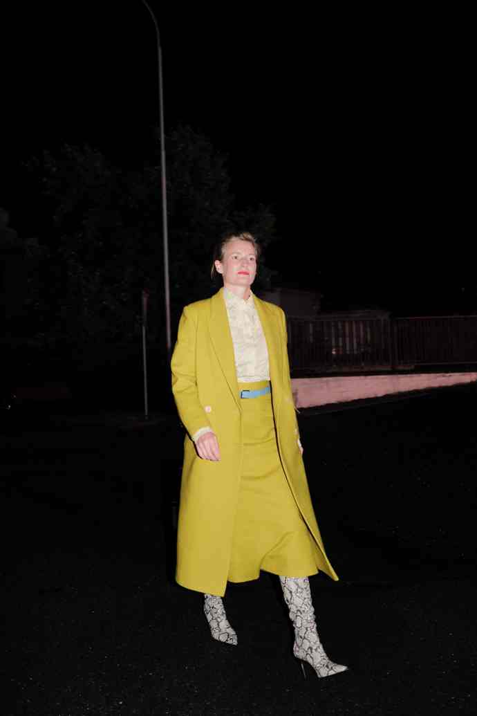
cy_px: 358
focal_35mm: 35
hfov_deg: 37.9
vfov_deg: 54.4
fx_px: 696
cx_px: 238
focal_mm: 23
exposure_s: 1/100
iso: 640
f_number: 2
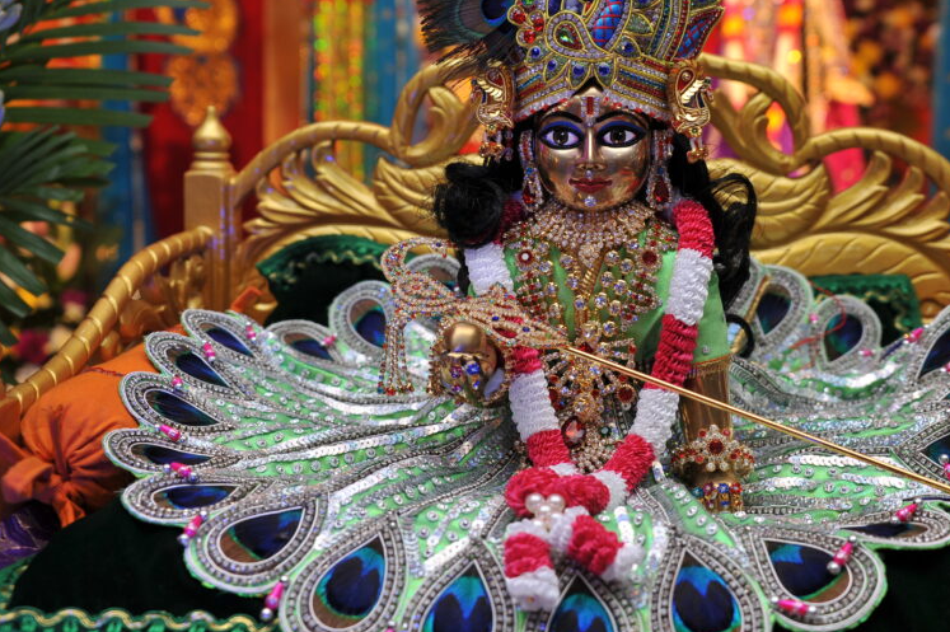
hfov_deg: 40.9
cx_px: 581
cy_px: 224
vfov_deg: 27.9
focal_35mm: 48
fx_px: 1266
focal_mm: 35
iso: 200
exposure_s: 1/60
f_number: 5
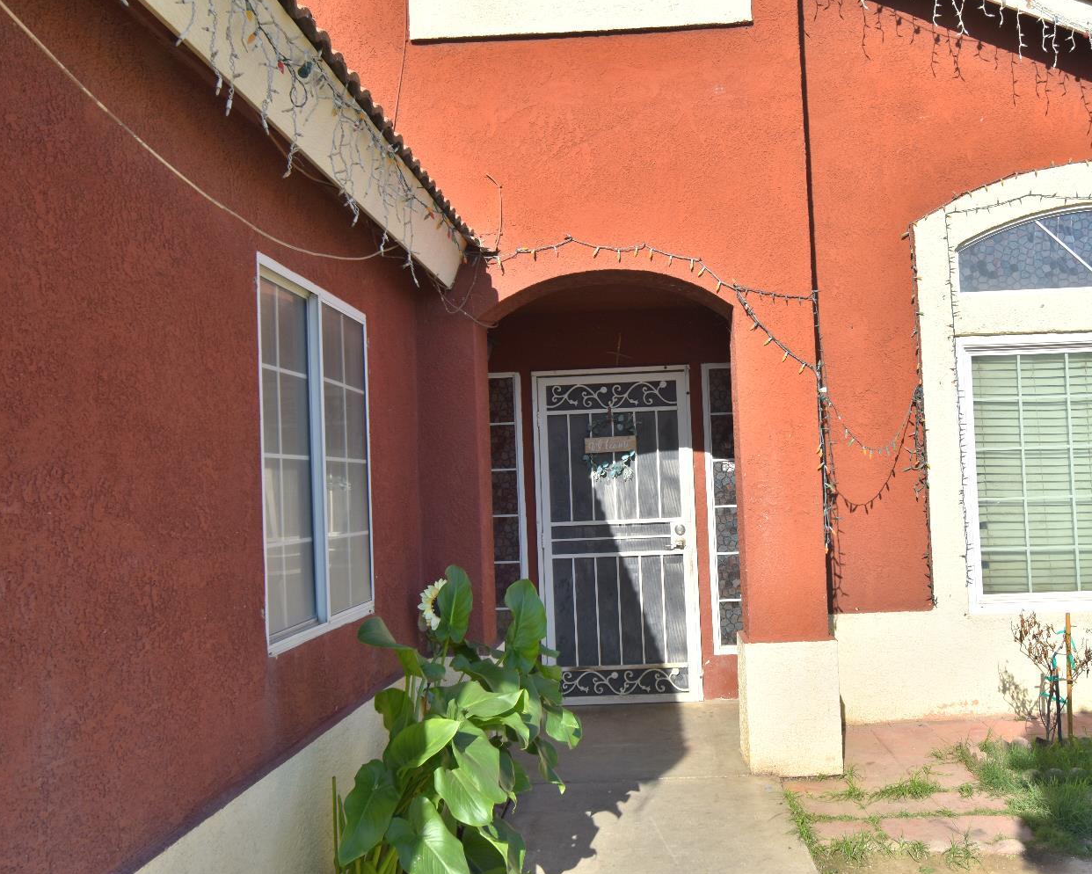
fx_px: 1099
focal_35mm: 34
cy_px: 436
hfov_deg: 52.6
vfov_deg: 43.4
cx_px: 626
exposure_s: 1/320
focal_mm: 20
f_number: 9
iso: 100
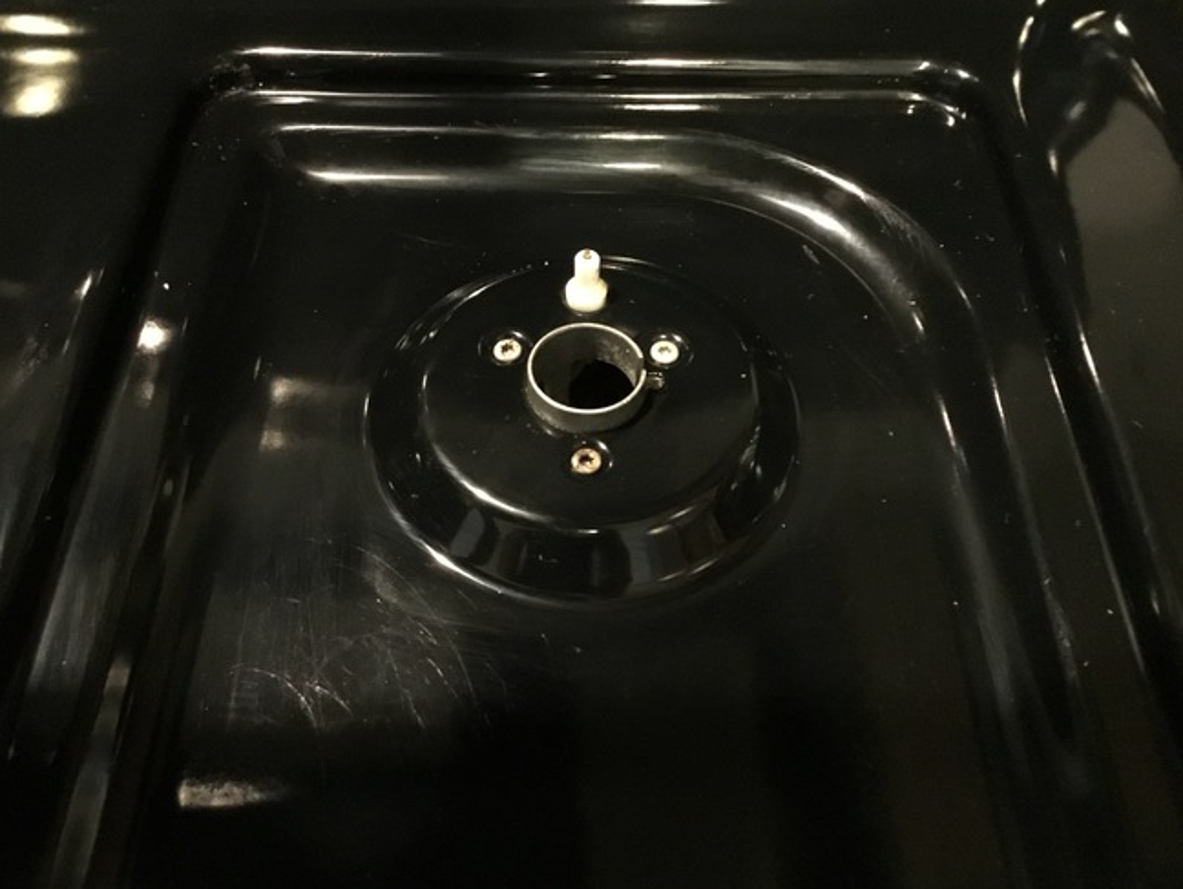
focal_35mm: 33
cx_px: 579
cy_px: 431
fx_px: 1129
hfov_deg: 55.3
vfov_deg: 43.0
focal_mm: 3.3
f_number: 2.4
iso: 800
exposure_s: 1/15
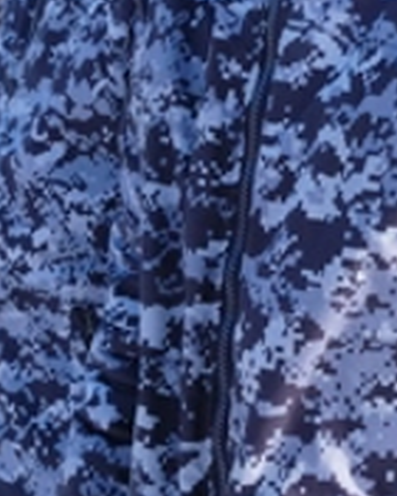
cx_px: 370
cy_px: -28
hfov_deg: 12.7
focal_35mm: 120
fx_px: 1761
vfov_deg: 15.6
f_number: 22
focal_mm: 20.2
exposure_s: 1/30
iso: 400
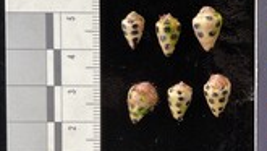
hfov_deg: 30.7
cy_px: 98
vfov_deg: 18.0
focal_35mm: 67
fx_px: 475
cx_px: 212
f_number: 1.8
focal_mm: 3
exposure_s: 1/120
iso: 64
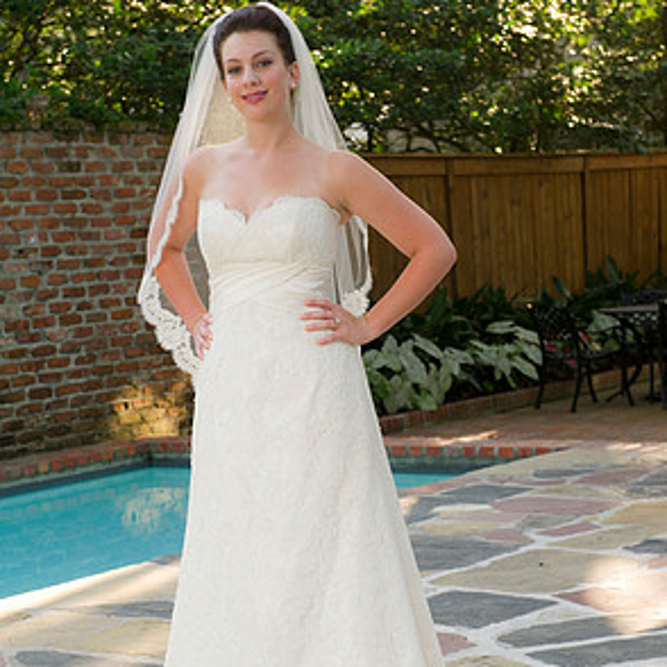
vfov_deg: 19.1
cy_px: 381
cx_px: 335
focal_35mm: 91
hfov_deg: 19.1
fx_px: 1984
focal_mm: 70
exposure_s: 1/80
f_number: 6.3
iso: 400
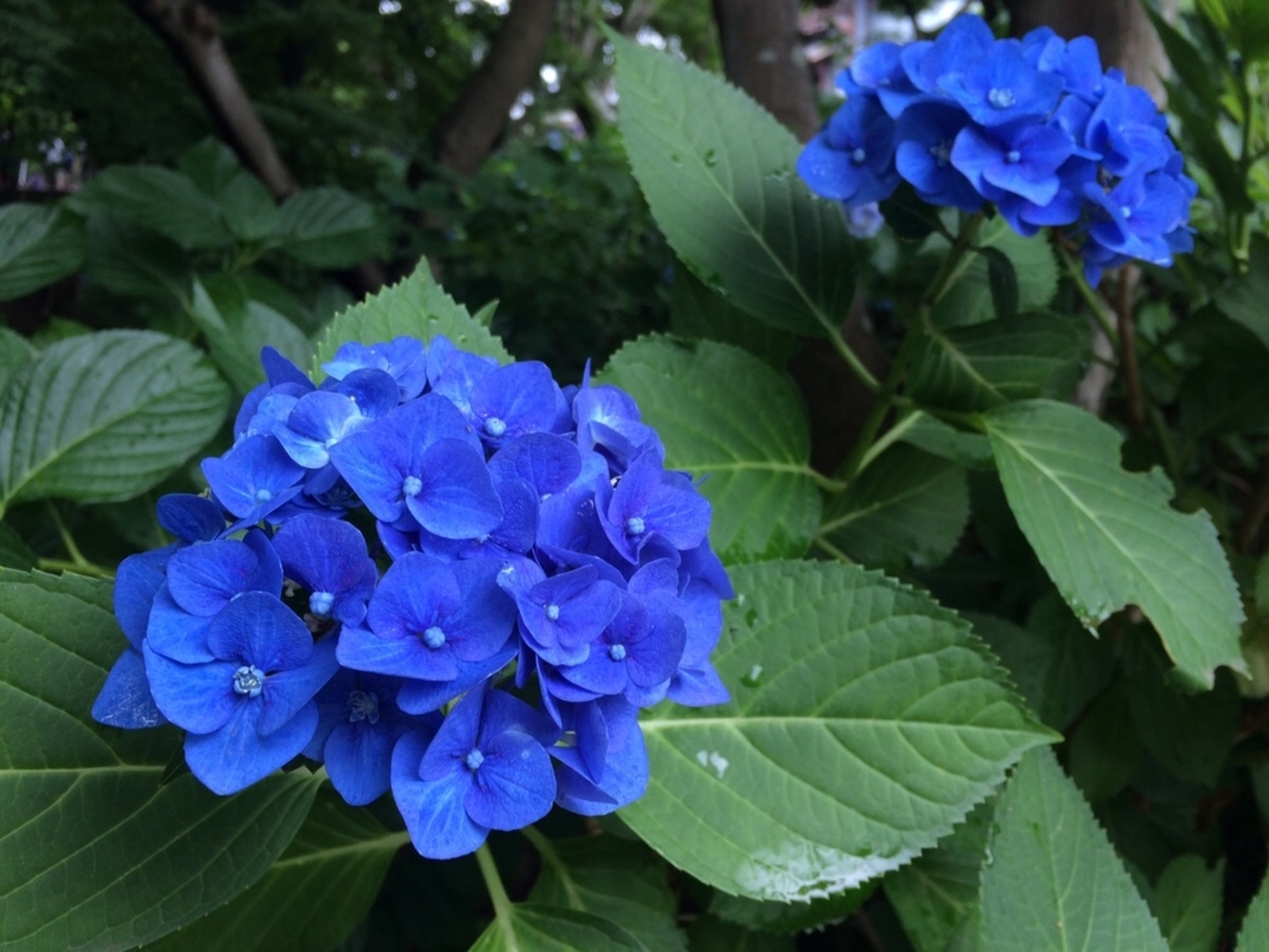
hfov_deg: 61.7
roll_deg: +1.2
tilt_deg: -11.3
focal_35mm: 29
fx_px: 1063
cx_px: 634
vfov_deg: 48.2
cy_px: 476
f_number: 2.2
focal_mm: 4.15
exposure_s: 1/120
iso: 50
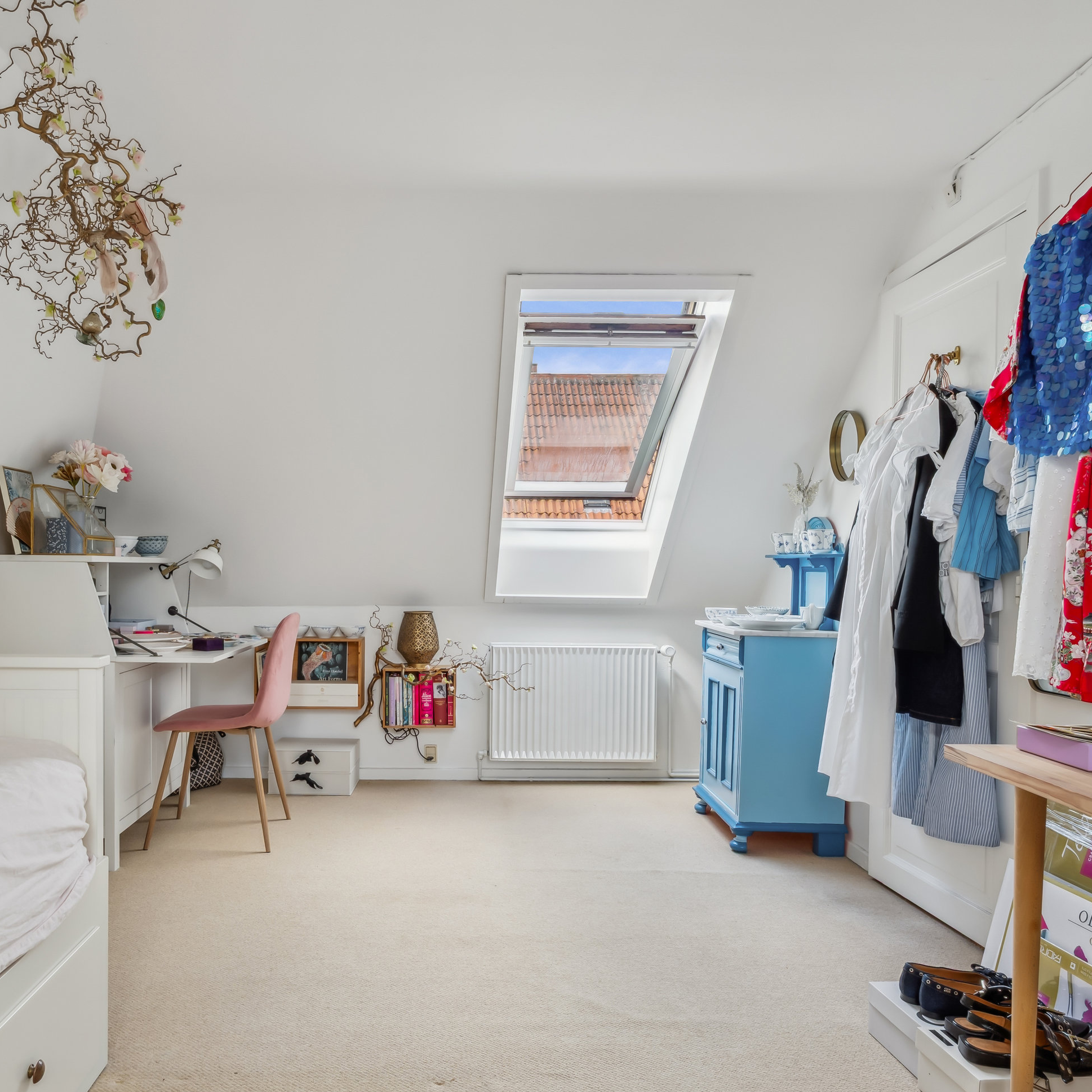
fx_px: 909
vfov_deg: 62.0
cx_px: 456
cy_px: 559
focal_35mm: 25
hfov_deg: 61.6
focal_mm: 12.9
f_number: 7.1
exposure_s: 1/20
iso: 100
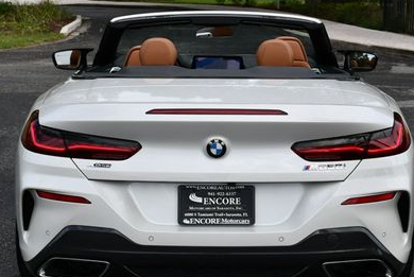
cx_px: 215
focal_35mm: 92
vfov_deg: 14.9
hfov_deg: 22.1
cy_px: 138
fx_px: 1059
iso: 140
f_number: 8
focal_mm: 28
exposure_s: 1/250
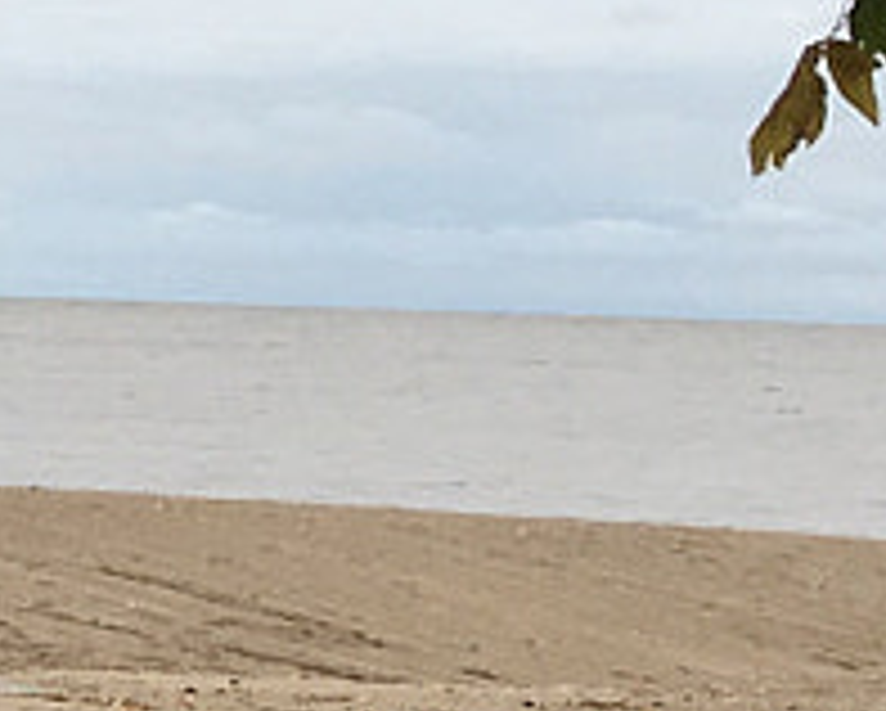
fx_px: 6037
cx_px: -2024
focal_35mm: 230
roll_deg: -1.3
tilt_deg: +3.7
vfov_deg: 6.7
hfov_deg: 7.2
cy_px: -198
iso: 25
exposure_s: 1/894
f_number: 2.2
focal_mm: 4.15
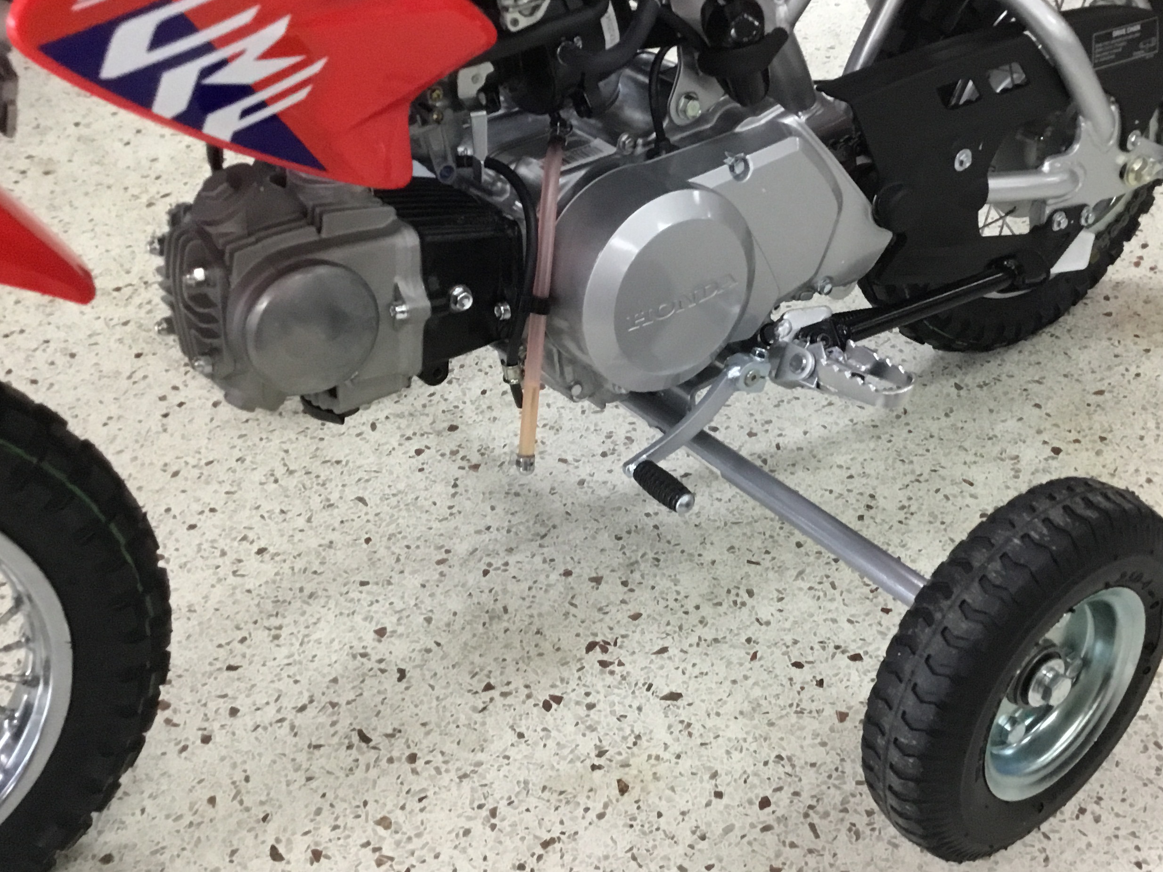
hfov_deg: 45.3
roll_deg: +0.6
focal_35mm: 41
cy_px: 408
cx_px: 739
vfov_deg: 35.1
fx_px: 1377
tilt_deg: -39.2
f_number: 2.4
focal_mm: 3.3
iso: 250
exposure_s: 1/24
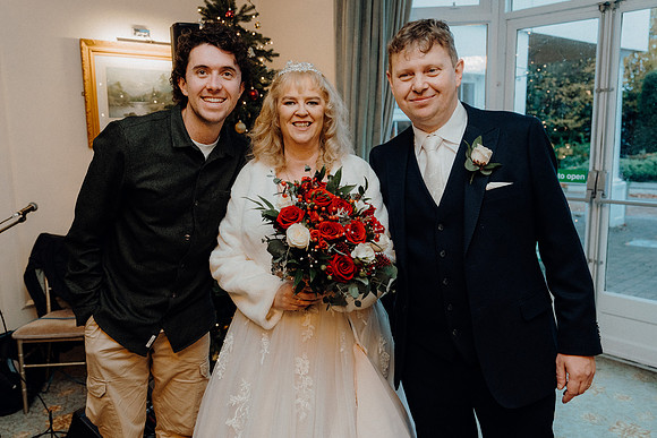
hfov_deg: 60.0
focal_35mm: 31
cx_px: 304
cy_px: 219
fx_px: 568
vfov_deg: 42.2
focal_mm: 29
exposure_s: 1/160
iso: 2500
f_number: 3.5
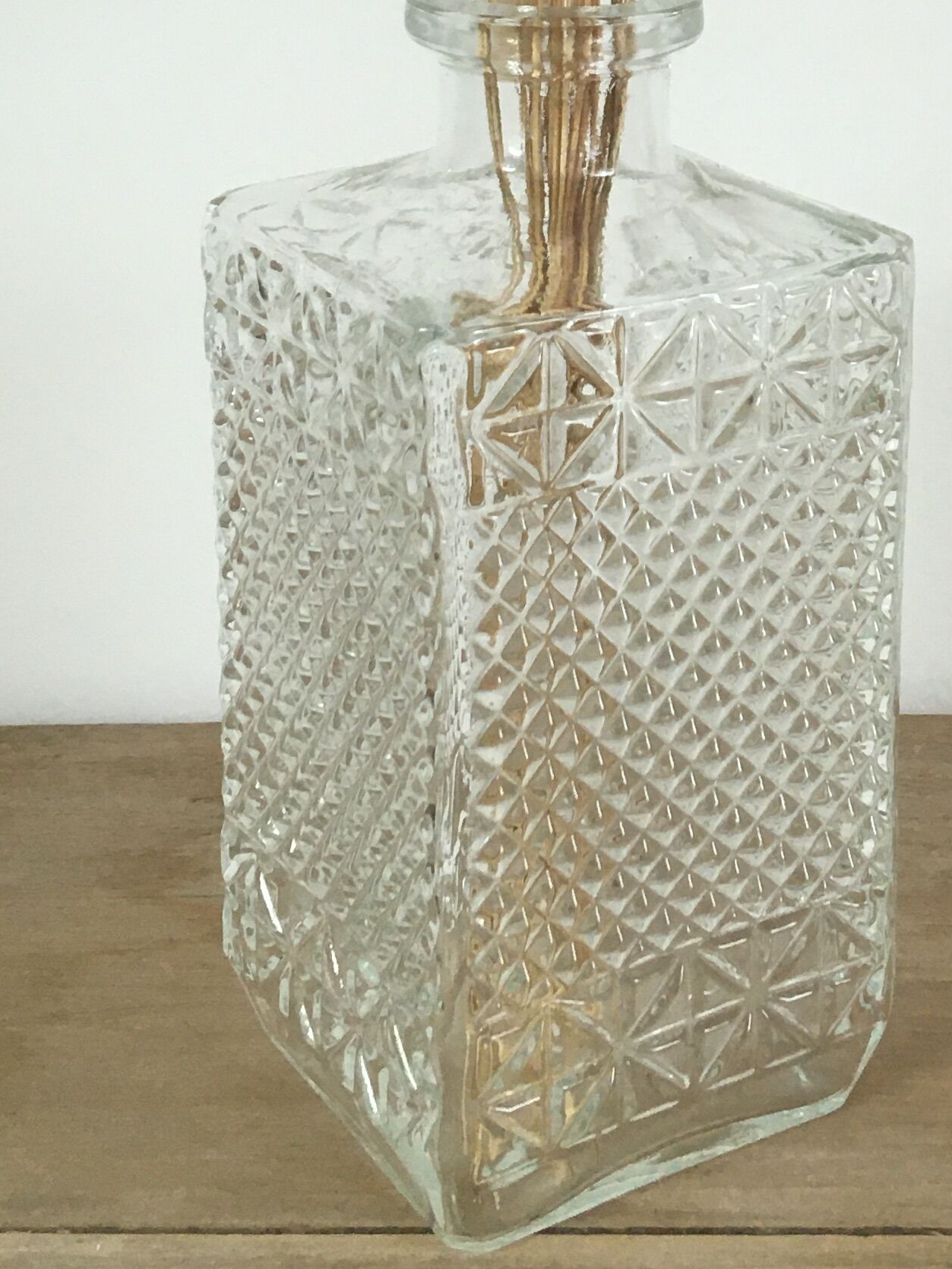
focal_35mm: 70
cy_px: 128
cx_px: 808
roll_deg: -0.3
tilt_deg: -13.0
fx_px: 2566
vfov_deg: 26.8
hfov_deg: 20.7
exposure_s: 1/33
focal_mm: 4.15
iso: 50
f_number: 2.2
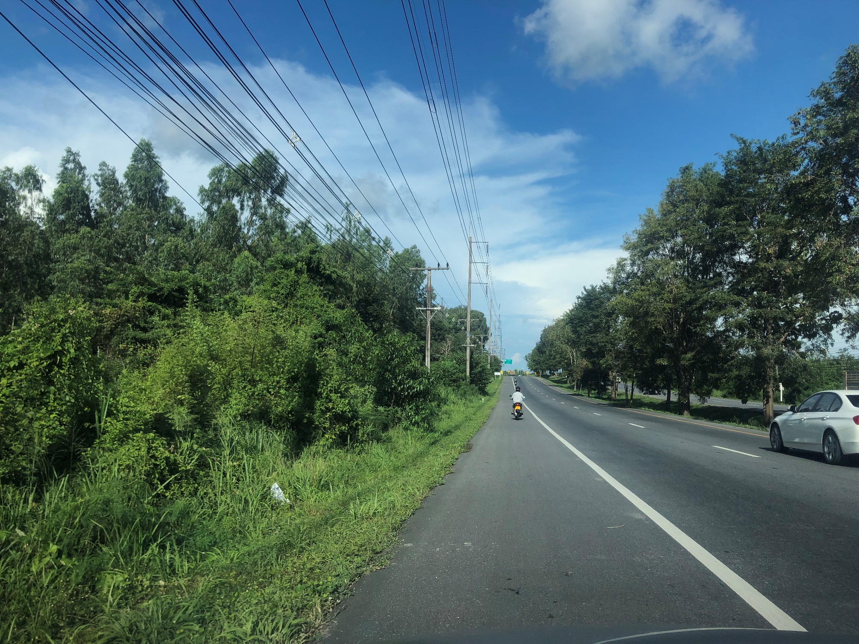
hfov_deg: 63.4
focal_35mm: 28
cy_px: 322
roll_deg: +0.2
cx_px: 430
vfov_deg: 49.7
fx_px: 695
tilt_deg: -0.8
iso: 20
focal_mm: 3.99
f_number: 1.8
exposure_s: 1/666
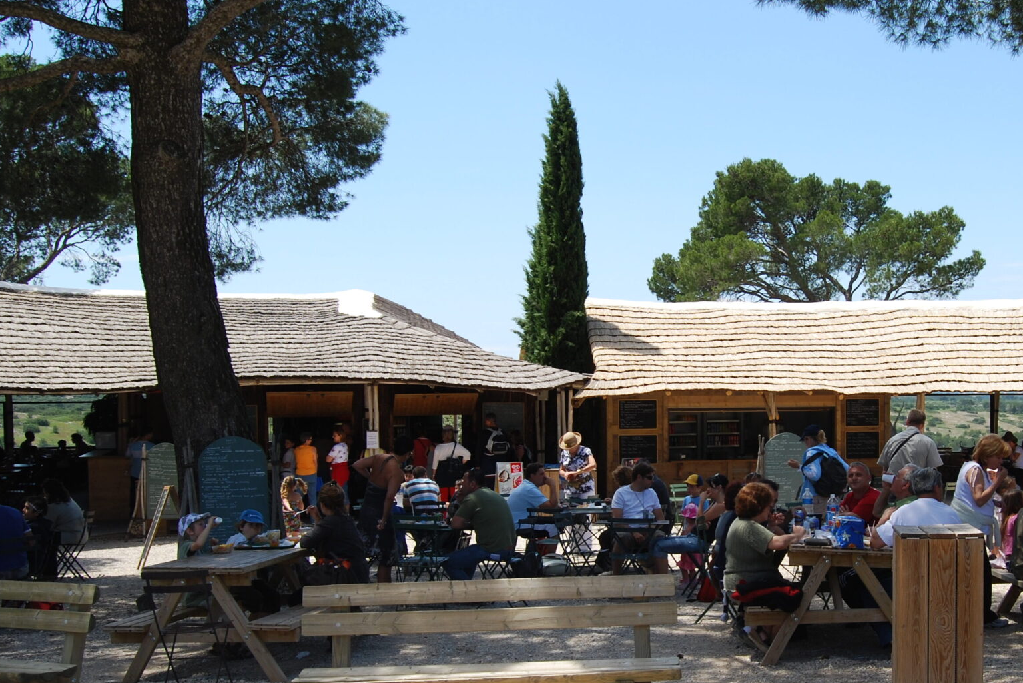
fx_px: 1279
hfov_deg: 42.8
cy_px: 454
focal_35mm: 45
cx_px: 704
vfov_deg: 29.7
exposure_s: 1/200
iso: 100
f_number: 7.1
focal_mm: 18
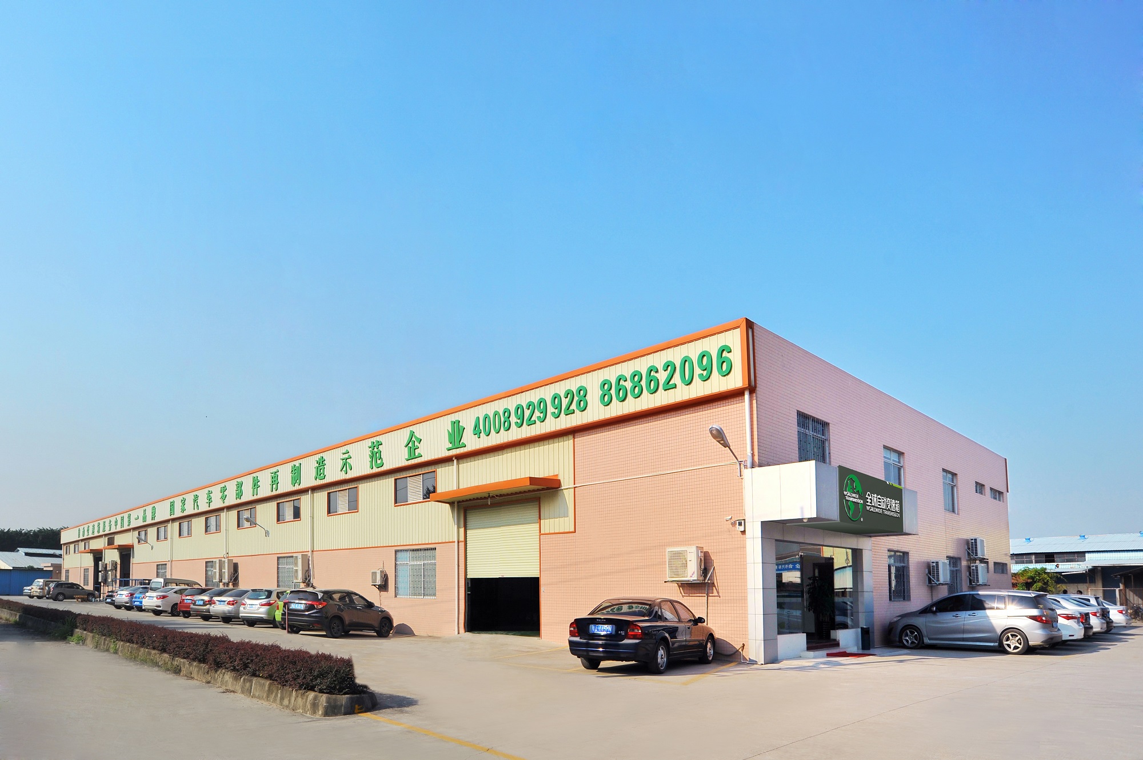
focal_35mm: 21
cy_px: 380
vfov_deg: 59.4
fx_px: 666
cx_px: 572
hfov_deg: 81.3
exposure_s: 1/1000
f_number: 10
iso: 200
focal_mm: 21
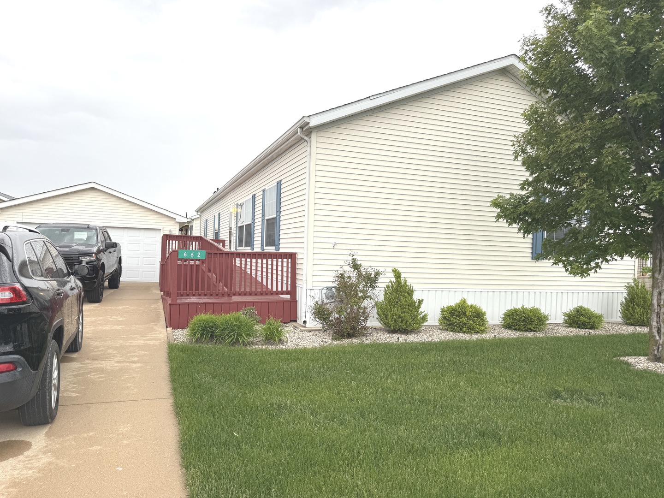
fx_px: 460
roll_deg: -1.9
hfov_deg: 71.6
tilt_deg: +0.4
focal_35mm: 24
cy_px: 249
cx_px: 332
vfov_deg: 56.8
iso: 80
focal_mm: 6.76
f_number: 1.78
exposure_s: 1/368
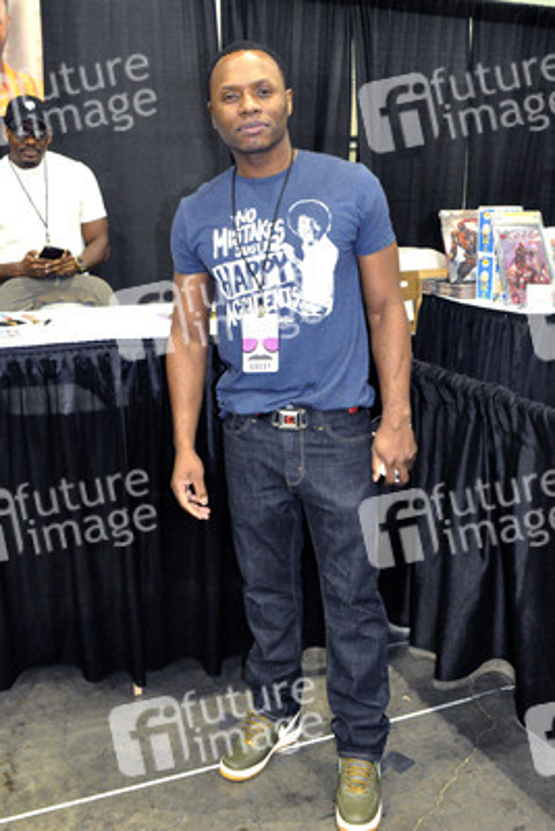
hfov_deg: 36.9
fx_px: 832
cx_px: 278
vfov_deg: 53.1
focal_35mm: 36
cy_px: 416
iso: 6400
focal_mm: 24
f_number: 7.1
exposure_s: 1/60
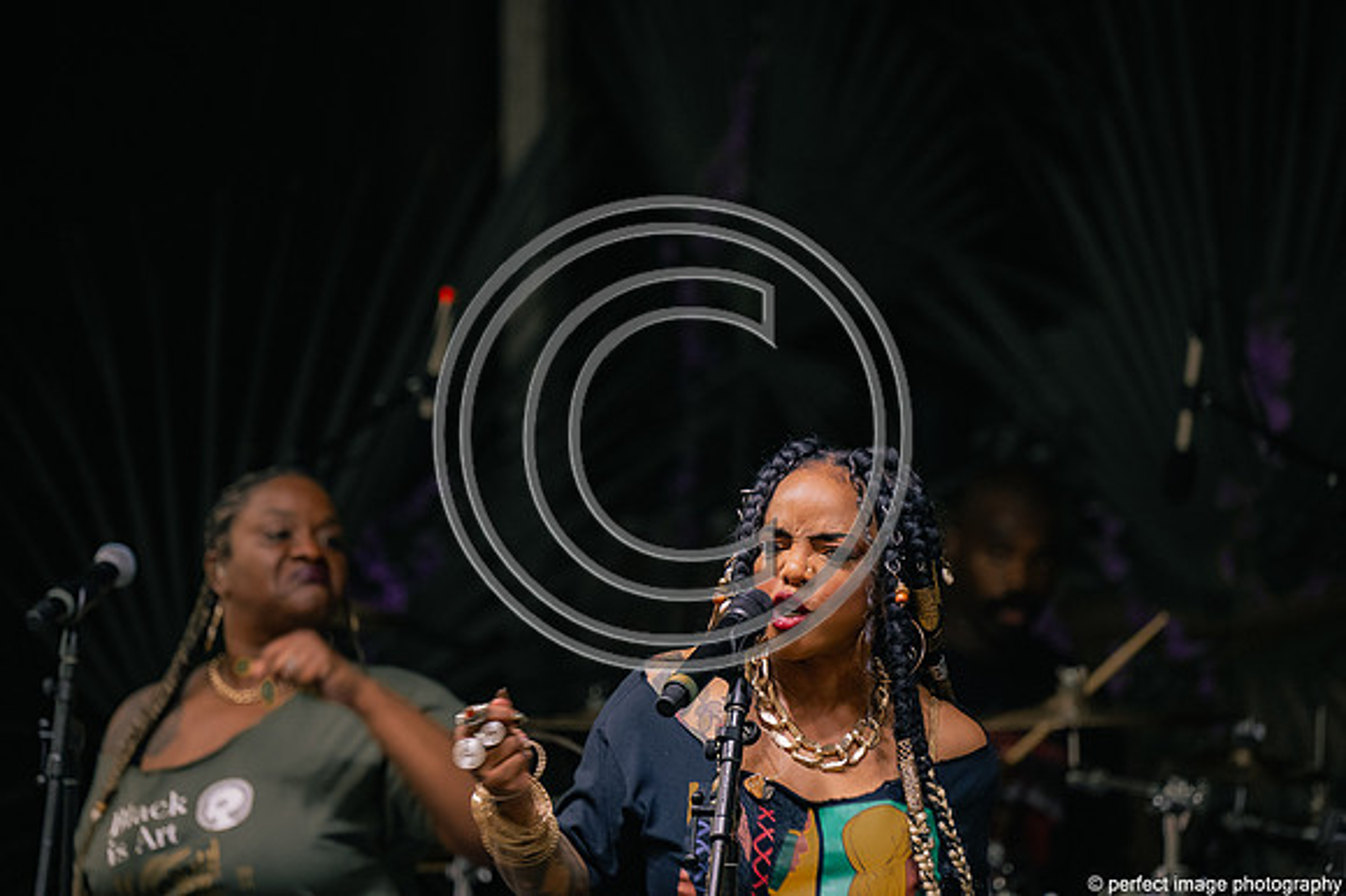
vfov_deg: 5.0
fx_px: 10350
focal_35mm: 277
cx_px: 673
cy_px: 448
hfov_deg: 7.4
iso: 1600
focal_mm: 185
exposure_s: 1/100
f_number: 2.8
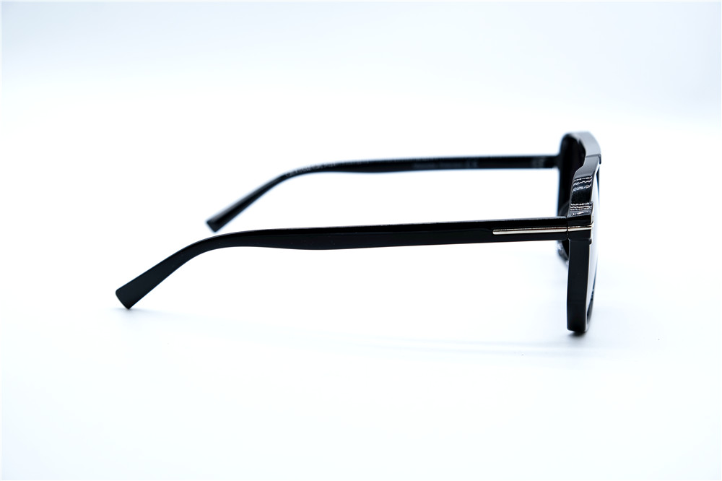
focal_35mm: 56
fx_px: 1123
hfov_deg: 35.7
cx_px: 361
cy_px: 240
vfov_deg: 24.2
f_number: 5.6
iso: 160
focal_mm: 37.4
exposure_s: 1/125
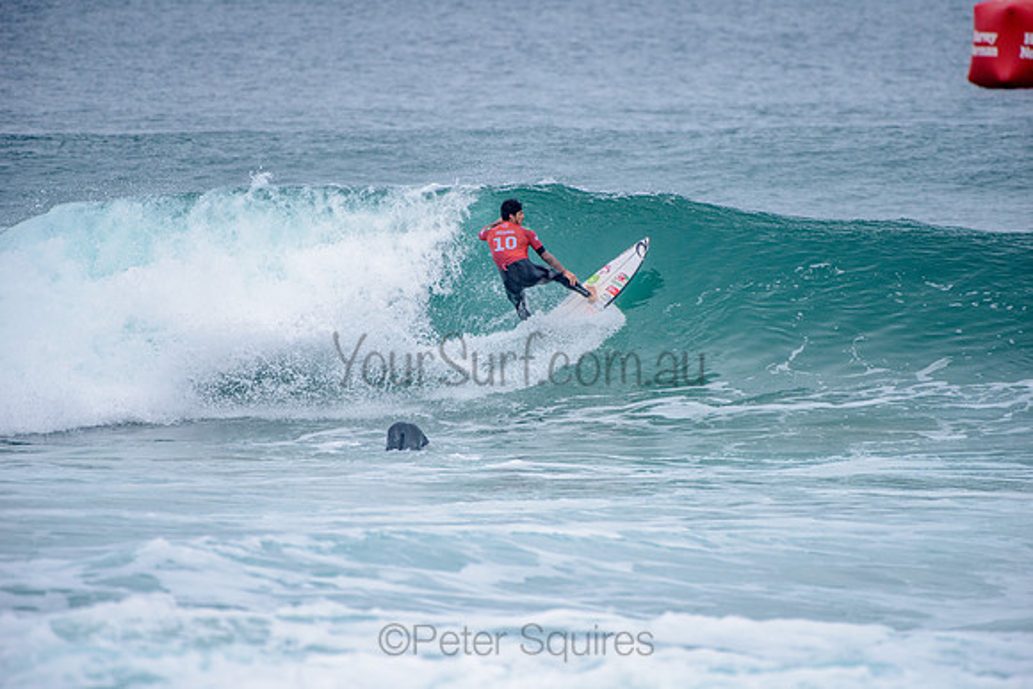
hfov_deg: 4.1
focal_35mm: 500
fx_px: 14350
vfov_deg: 2.8
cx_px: 516
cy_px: 344
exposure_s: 1/2000
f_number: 5.6
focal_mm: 500
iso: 250
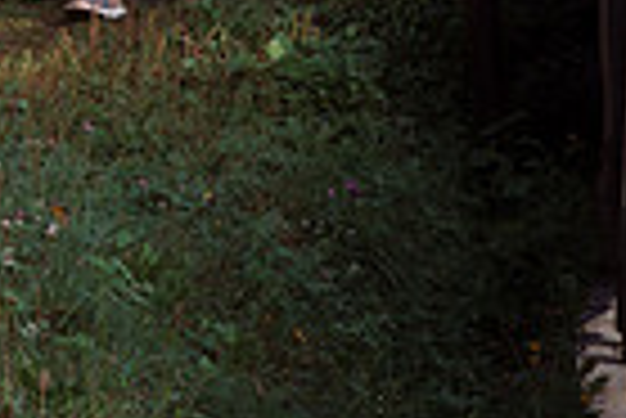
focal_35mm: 259
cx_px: -563
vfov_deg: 5.2
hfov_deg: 7.7
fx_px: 4508
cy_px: -362
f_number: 5.6
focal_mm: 62
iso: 250
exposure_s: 1/500
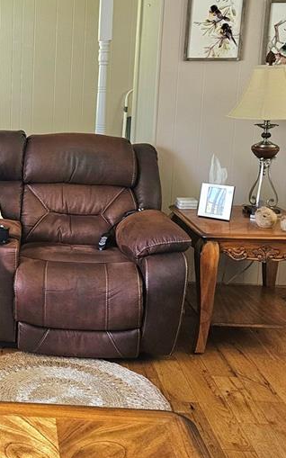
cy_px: 166
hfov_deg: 24.2
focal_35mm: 49
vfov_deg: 40.7
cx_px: -45
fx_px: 611
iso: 400
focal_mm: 6.3
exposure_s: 1/120
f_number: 1.7
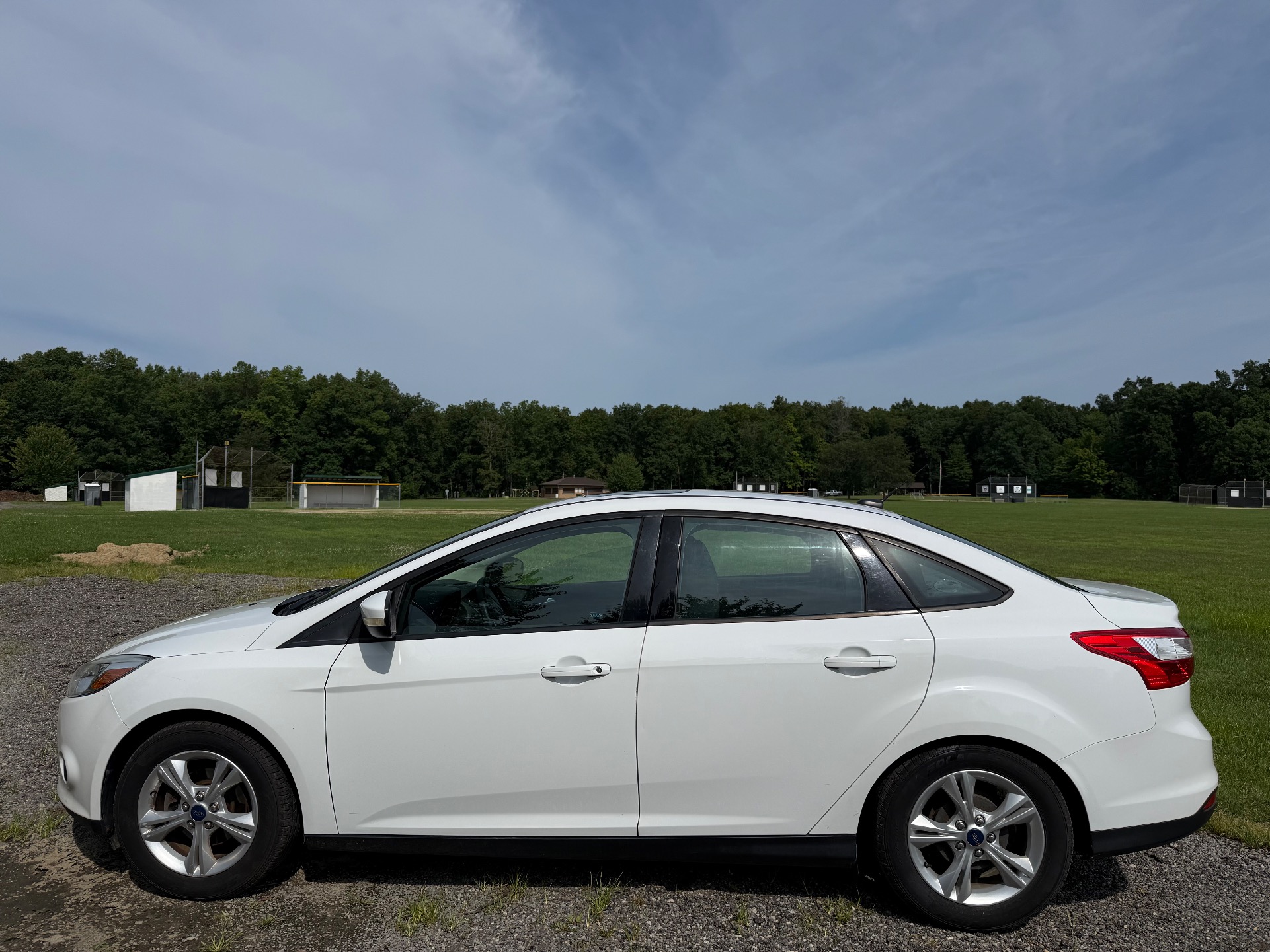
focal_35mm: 24
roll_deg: +0.0
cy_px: 476
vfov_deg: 56.8
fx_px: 881
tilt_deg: +1.6
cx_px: 635
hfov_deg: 71.6
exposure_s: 1/11905
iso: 80
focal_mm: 6.76
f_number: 1.78
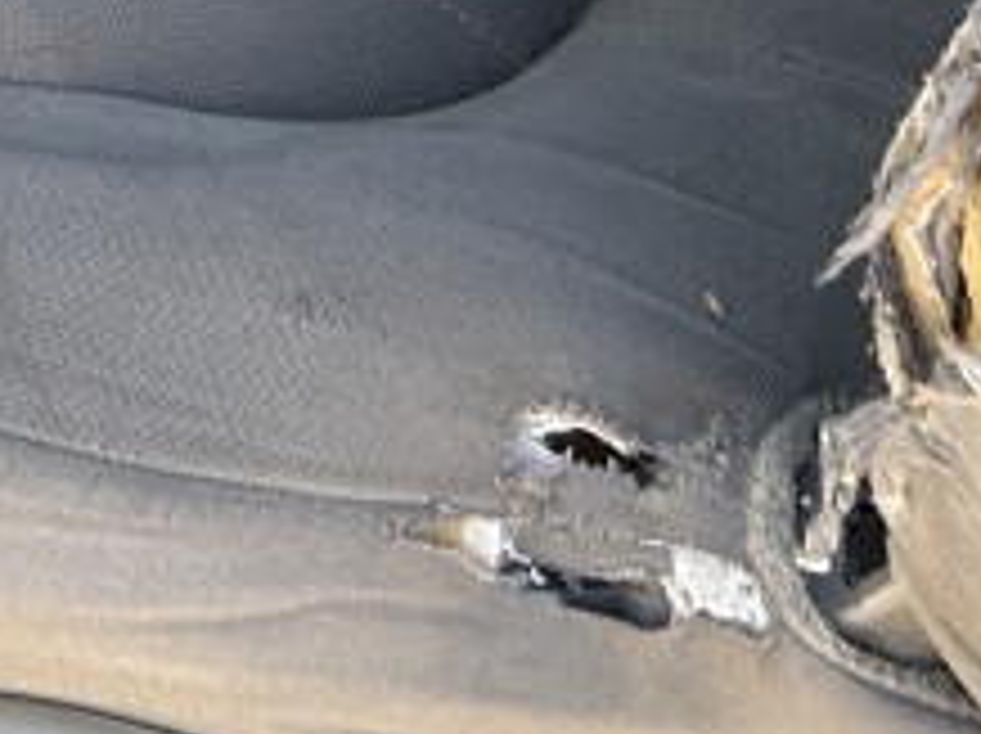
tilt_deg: -29.1
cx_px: 531
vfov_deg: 8.5
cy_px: -1288
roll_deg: -1.4
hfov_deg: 12.9
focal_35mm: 153
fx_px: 4331
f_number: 1.5
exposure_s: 1/173
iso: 40
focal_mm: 5.7
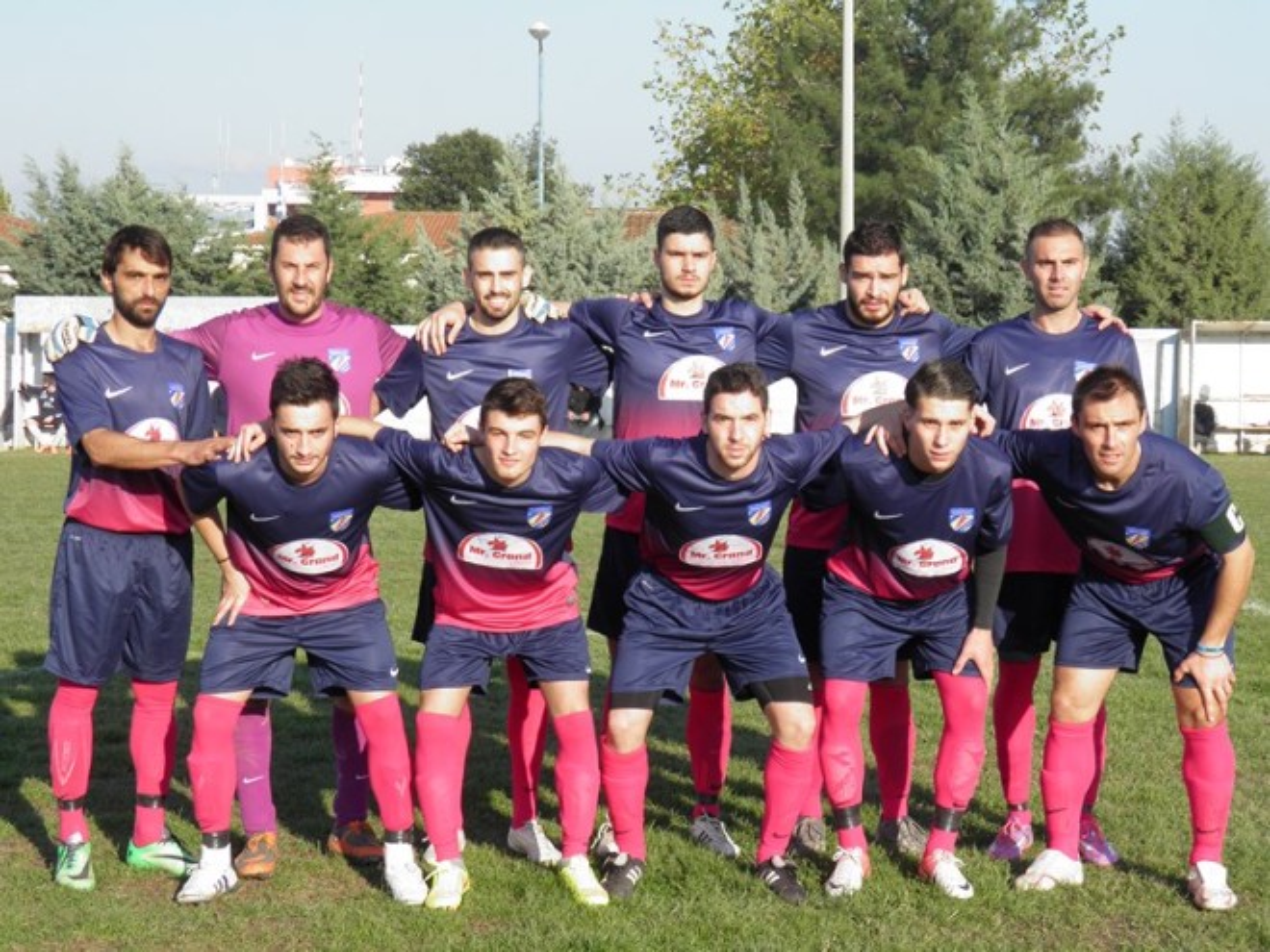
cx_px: 635
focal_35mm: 73
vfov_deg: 20.2
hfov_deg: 26.7
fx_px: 2678
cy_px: 476
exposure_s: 1/200
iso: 50
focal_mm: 13.2
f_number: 5.5
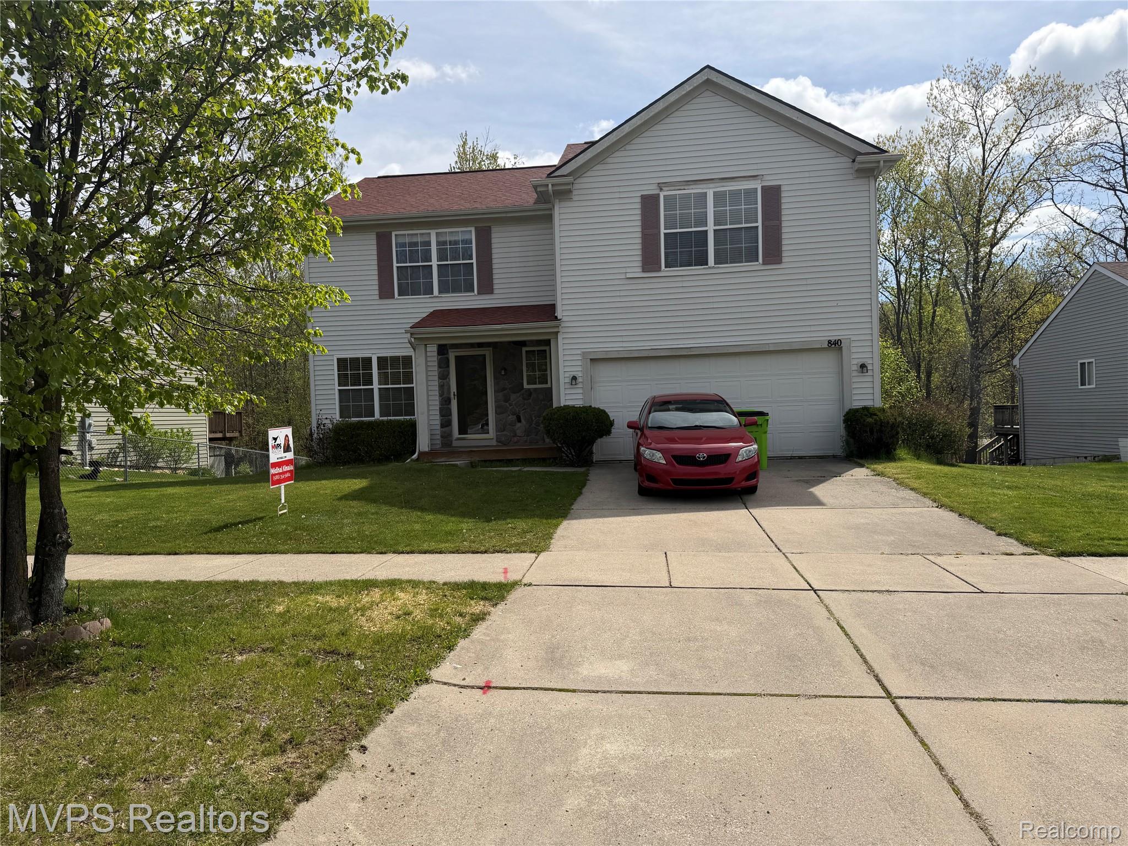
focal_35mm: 24
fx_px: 782
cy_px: 423
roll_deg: +1.3
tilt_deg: -1.4
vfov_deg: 56.8
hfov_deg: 71.6
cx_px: 564
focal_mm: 6.76
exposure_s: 1/6711
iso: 100
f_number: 1.78
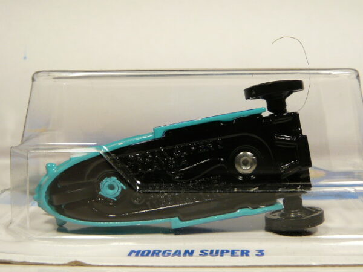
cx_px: 182
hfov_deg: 42.1
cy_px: 136
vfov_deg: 32.2
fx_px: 472
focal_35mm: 45
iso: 100
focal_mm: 4.6
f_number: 2.8
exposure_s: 1/100
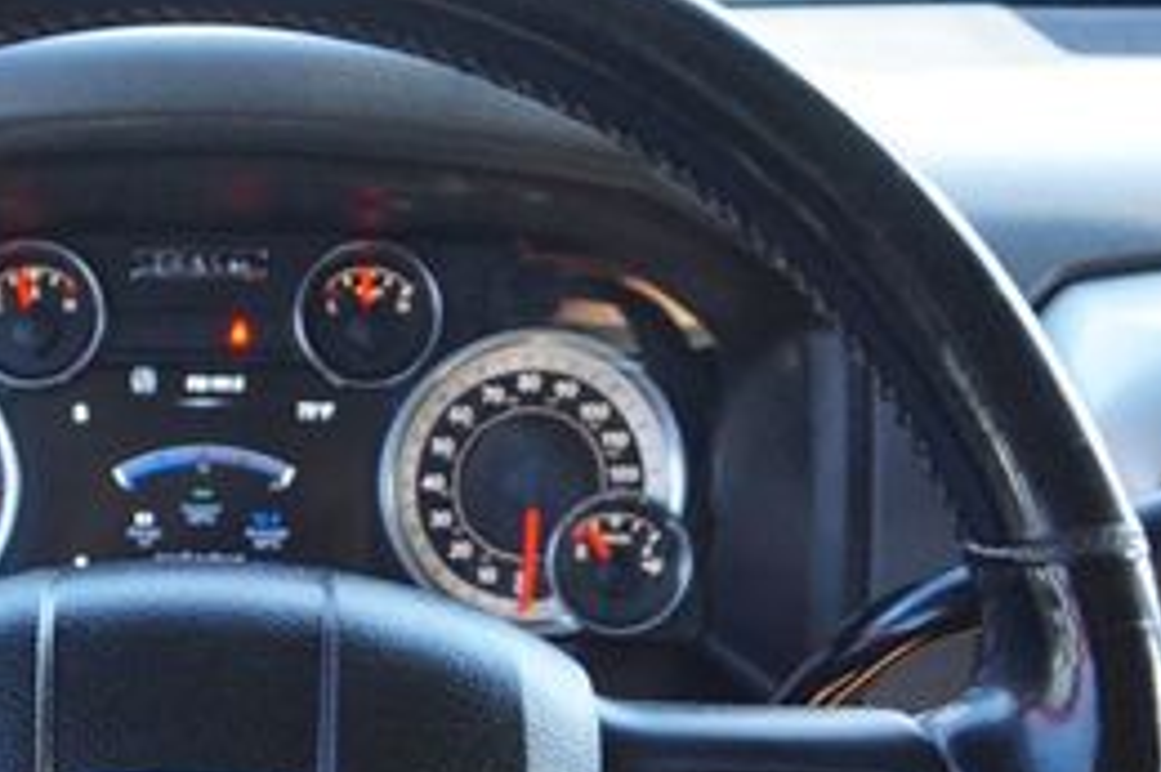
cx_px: 232
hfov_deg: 33.0
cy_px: 852
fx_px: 1901
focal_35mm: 59
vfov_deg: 21.7
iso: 1250
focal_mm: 16
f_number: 4
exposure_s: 1/160
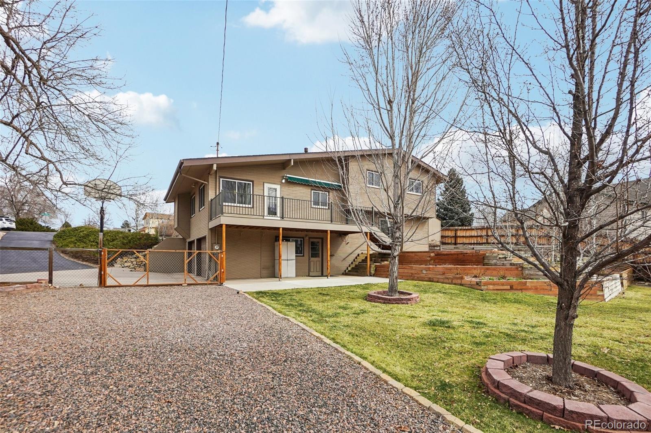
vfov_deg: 77.3
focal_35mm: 15
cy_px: 216
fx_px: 271
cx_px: 326
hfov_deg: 100.4
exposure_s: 1/250
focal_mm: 10
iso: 100
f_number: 8
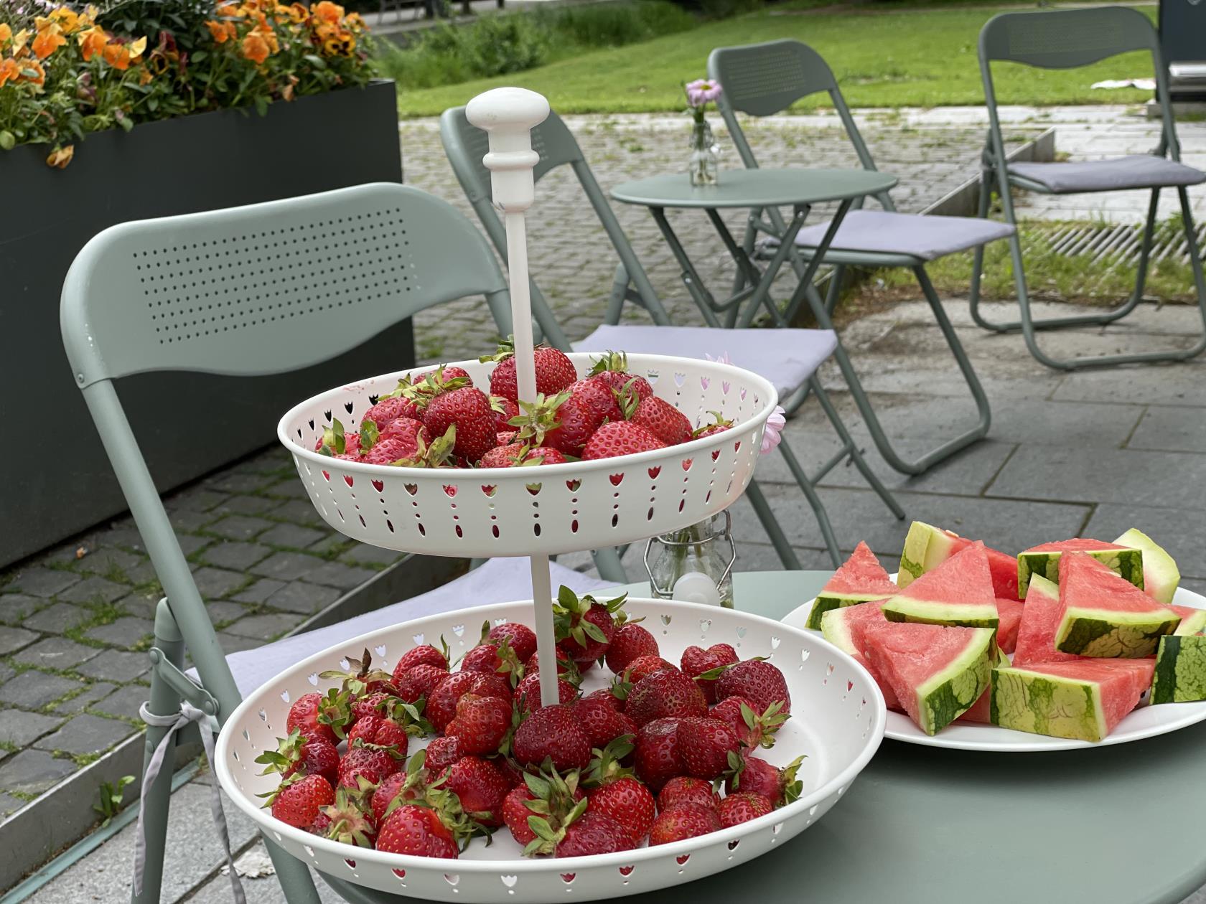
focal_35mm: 52
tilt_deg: -16.3
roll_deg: +2.4
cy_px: 452
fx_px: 1812
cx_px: 603
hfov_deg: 36.8
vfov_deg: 28.0
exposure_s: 1/716
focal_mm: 6
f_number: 2
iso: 25
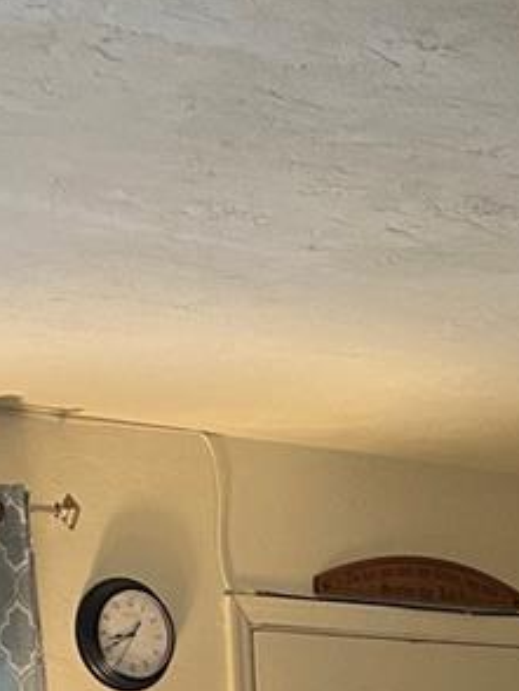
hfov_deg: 13.7
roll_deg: +0.5
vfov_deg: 16.0
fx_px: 2116
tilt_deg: -9.8
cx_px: 559
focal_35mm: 106
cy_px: 1208
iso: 400
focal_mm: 4.25
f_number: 1.8
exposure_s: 1/60
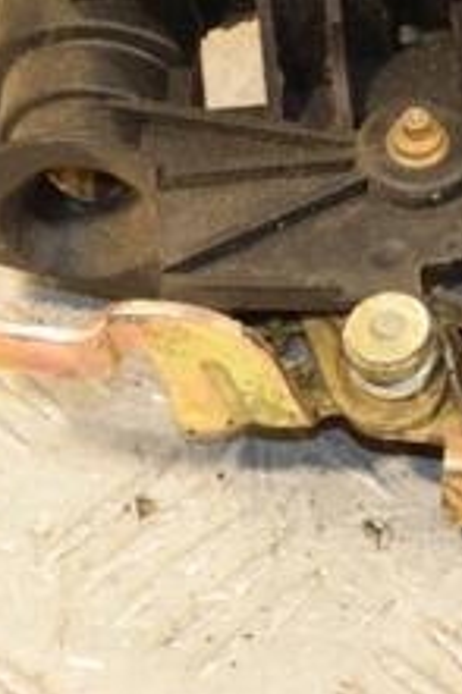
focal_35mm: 305
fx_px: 5887
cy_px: 72
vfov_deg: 6.7
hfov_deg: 4.5
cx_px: 550
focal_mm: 75
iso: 800
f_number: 5.3
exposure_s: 1/125
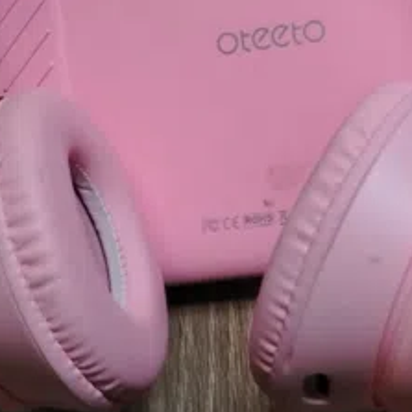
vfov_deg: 14.5
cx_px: 327
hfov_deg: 14.6
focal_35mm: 119
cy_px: 20
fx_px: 1602
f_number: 1.75
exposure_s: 1/50
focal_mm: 5.25
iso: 884
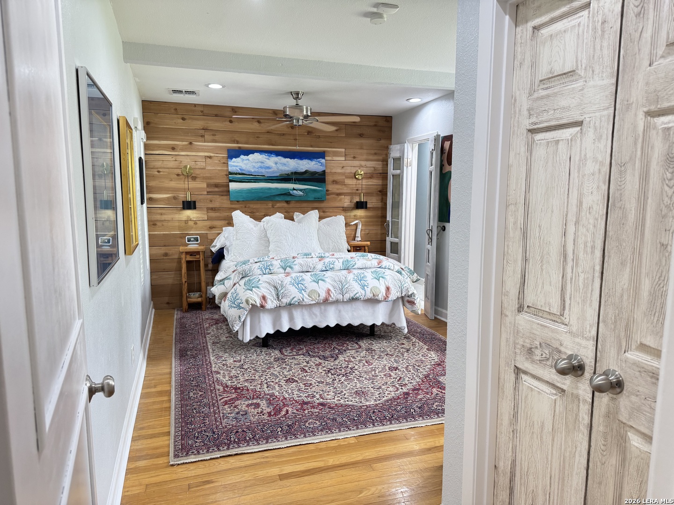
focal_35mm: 24
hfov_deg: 71.6
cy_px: 252
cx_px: 337
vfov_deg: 56.8
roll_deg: +0.6
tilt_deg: -8.3
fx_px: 467
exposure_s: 1/60
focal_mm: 6.76
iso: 200
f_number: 1.78
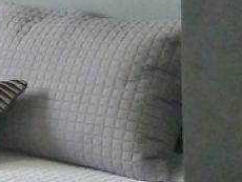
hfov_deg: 11.7
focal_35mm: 139
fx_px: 973
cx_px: -329
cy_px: -2
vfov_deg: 10.6
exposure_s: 1/50
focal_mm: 4.1
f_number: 3.3
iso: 125
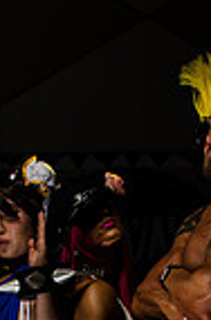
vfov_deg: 15.4
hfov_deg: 11.0
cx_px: 72
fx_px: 1092
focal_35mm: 123
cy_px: 479
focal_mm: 26
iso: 100
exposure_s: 1/60
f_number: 13
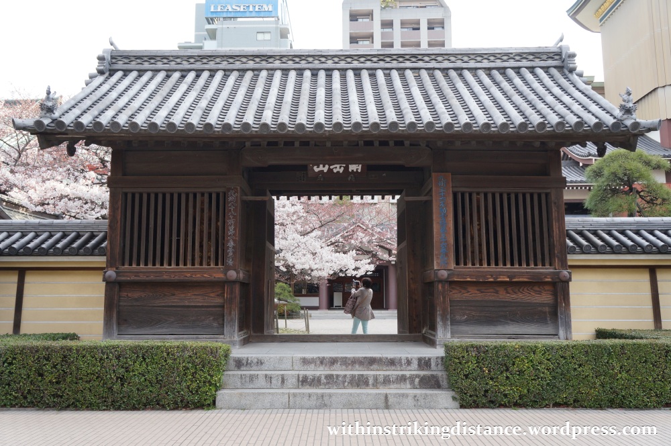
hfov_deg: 62.0
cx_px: 336
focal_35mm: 30
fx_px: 558
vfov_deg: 43.5
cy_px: 223
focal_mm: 20
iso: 200
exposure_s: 1/160
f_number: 6.3
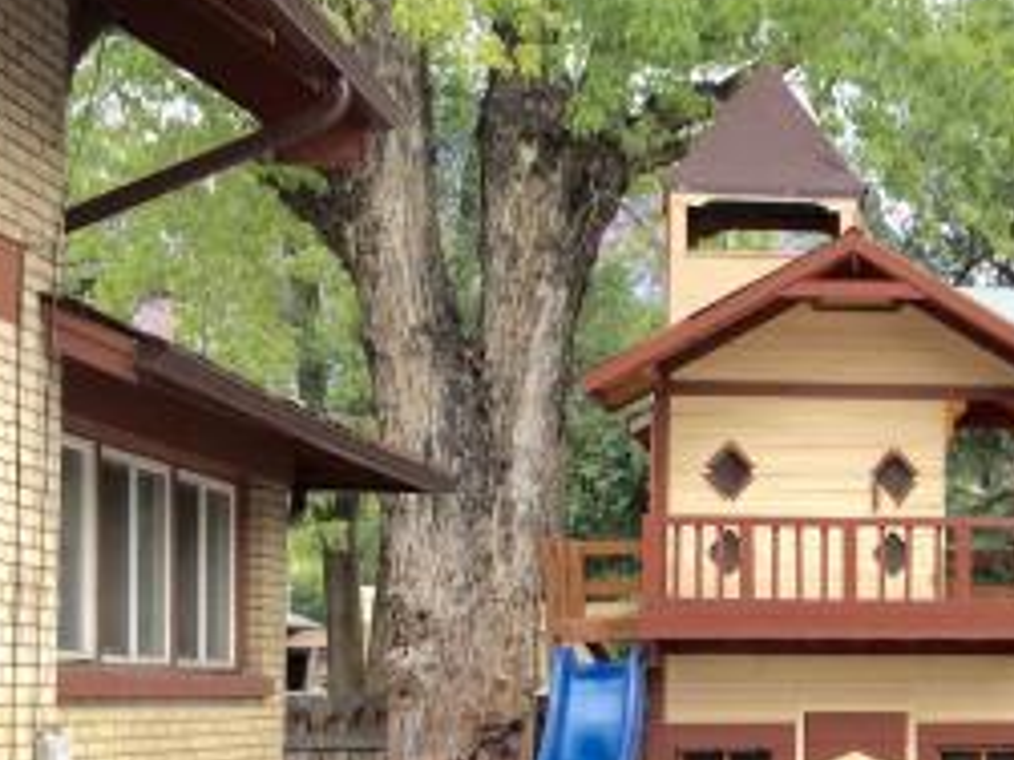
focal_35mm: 74
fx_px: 2167
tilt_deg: +8.2
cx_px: 1168
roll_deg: +0.5
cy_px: 647
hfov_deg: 24.3
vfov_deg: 19.6
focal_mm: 4.15
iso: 32
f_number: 2.2
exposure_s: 1/439
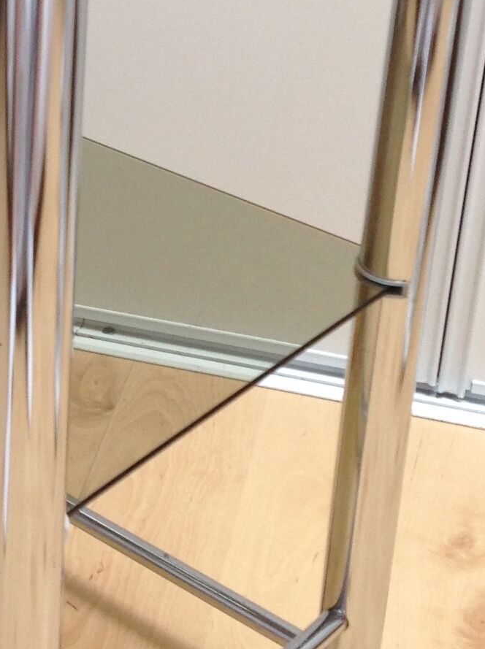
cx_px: -34
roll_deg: -0.2
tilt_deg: -28.1
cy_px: 171
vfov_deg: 19.2
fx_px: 1911
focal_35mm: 102
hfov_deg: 14.2
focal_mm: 4.28
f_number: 2.4
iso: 64
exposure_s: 1/15
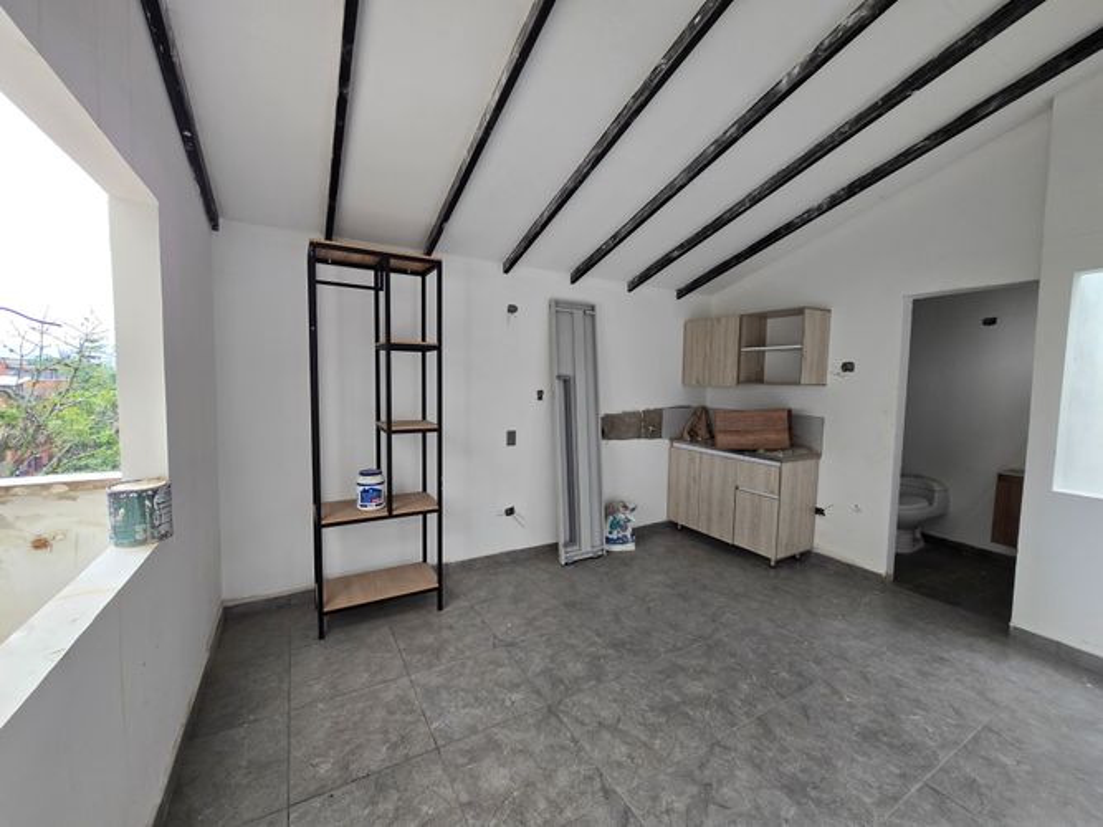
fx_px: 414
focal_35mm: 13
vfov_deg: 89.9
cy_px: 414
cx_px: 552
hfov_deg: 106.2
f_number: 2.2
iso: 100
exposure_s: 1/100
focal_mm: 2.2
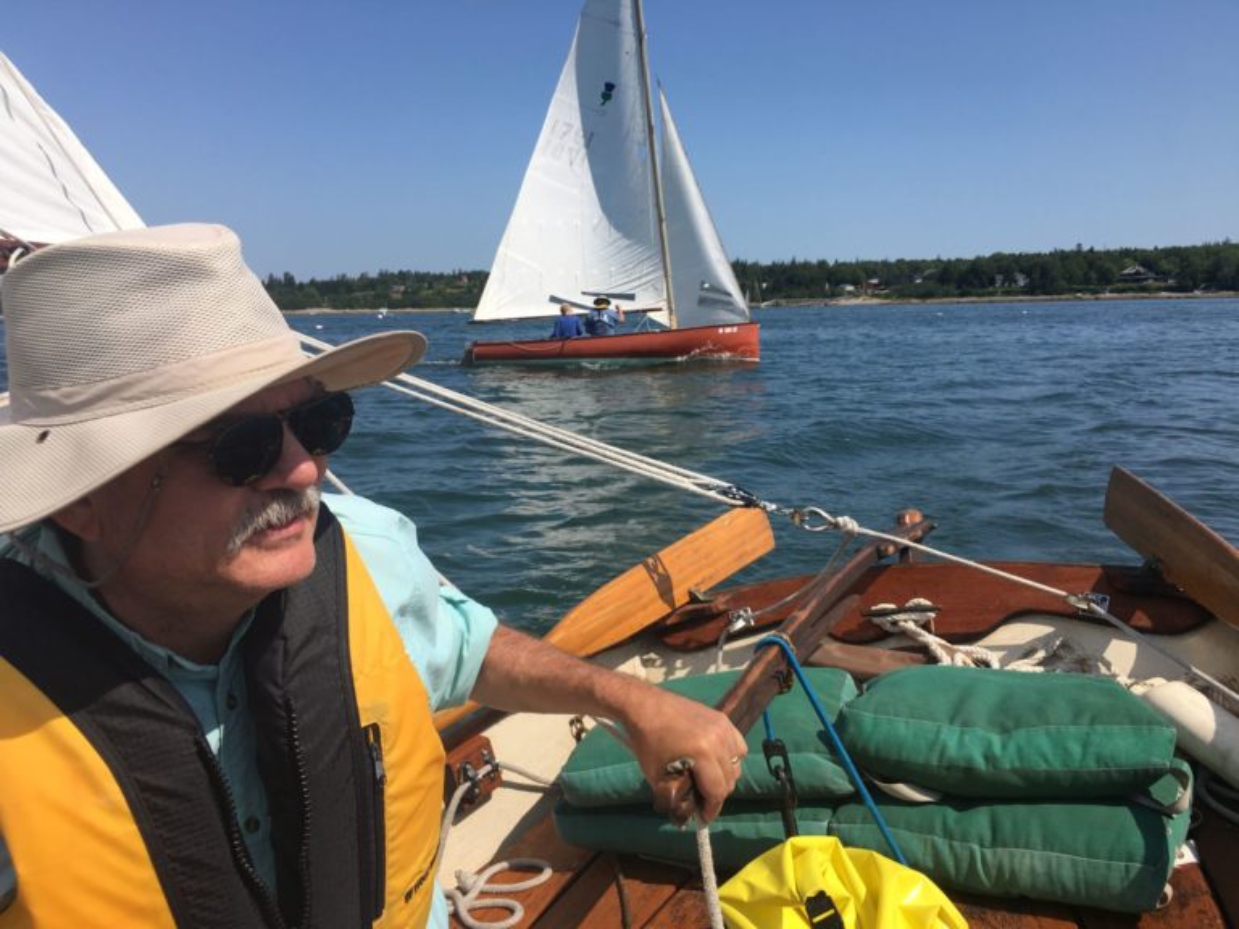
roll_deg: -1.6
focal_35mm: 29
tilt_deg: -9.6
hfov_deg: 61.7
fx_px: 1038
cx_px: 620
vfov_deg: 48.2
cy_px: 464
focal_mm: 4.15
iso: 25
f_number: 2.2
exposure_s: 1/2024
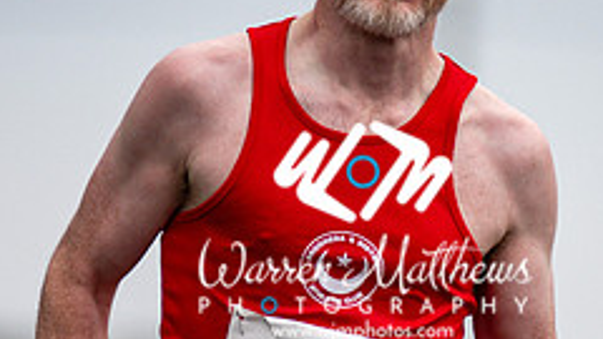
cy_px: 226
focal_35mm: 1140
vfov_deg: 1.1
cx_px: 362
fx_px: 18228
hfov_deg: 1.9
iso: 250
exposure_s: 1/1600
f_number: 2.8
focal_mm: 300
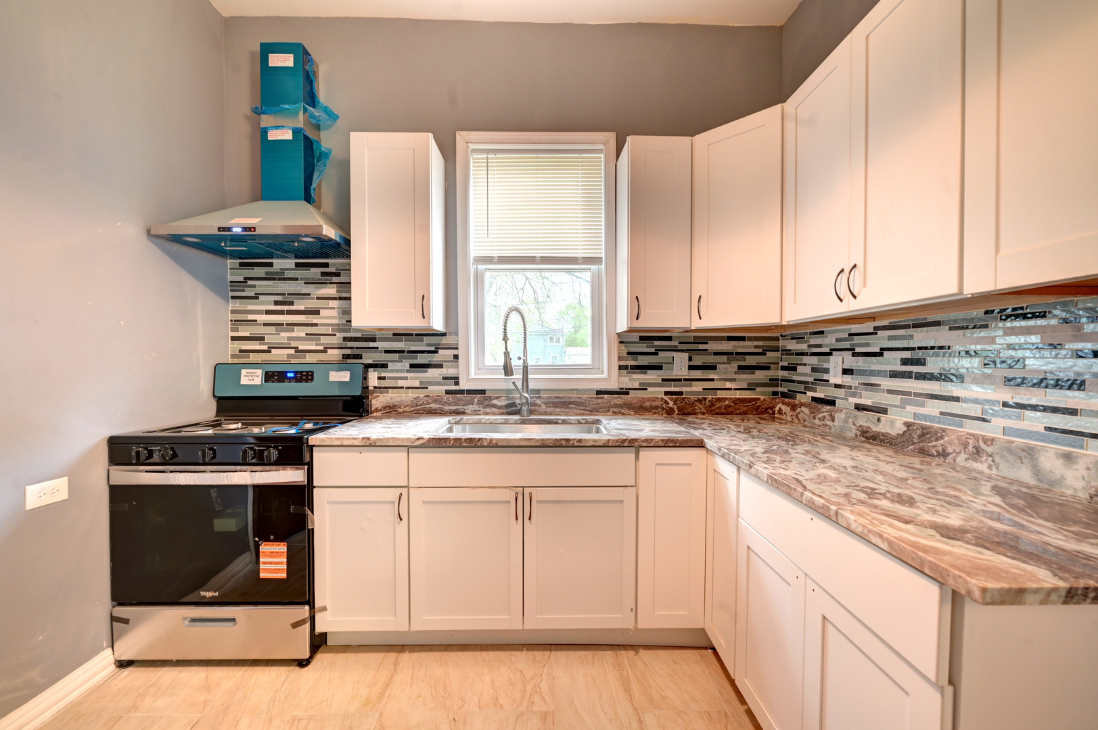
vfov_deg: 81.1
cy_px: 365
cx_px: 549
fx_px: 427
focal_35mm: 14
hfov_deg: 104.3
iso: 400
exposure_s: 1/6
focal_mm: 14
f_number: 8
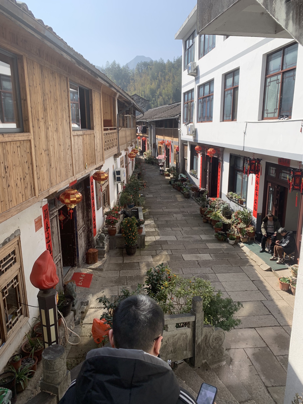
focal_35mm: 26
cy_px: 202
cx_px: 152
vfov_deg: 67.3
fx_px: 303
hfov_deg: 53.1
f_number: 1.8
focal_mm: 4.25
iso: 25
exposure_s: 1/1149
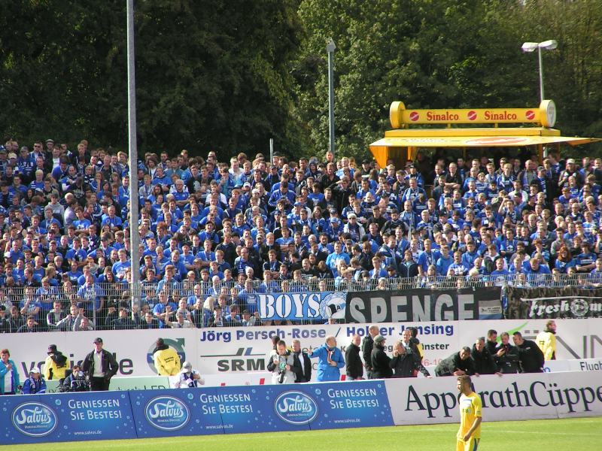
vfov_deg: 3.9
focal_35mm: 380
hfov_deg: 5.2
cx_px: 301
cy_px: 226
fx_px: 6609
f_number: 4
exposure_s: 1/400
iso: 50
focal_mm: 58
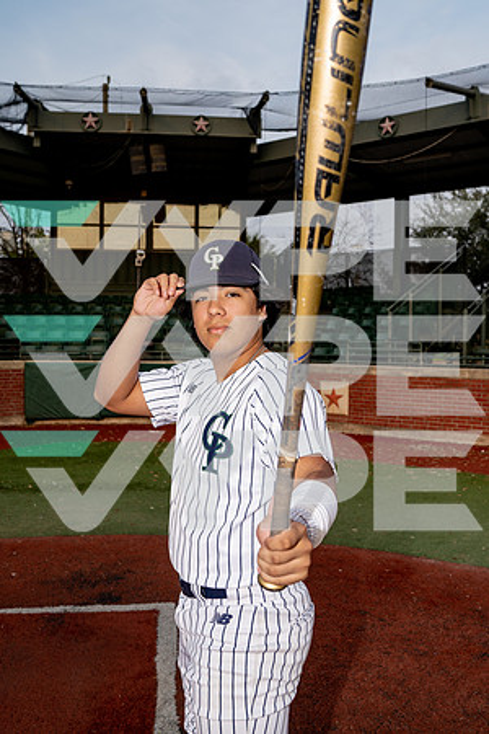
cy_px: 367
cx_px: 244
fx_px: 713
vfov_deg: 54.4
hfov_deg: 37.9
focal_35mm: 35
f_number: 5.6
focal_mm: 35
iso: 250
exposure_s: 1/250
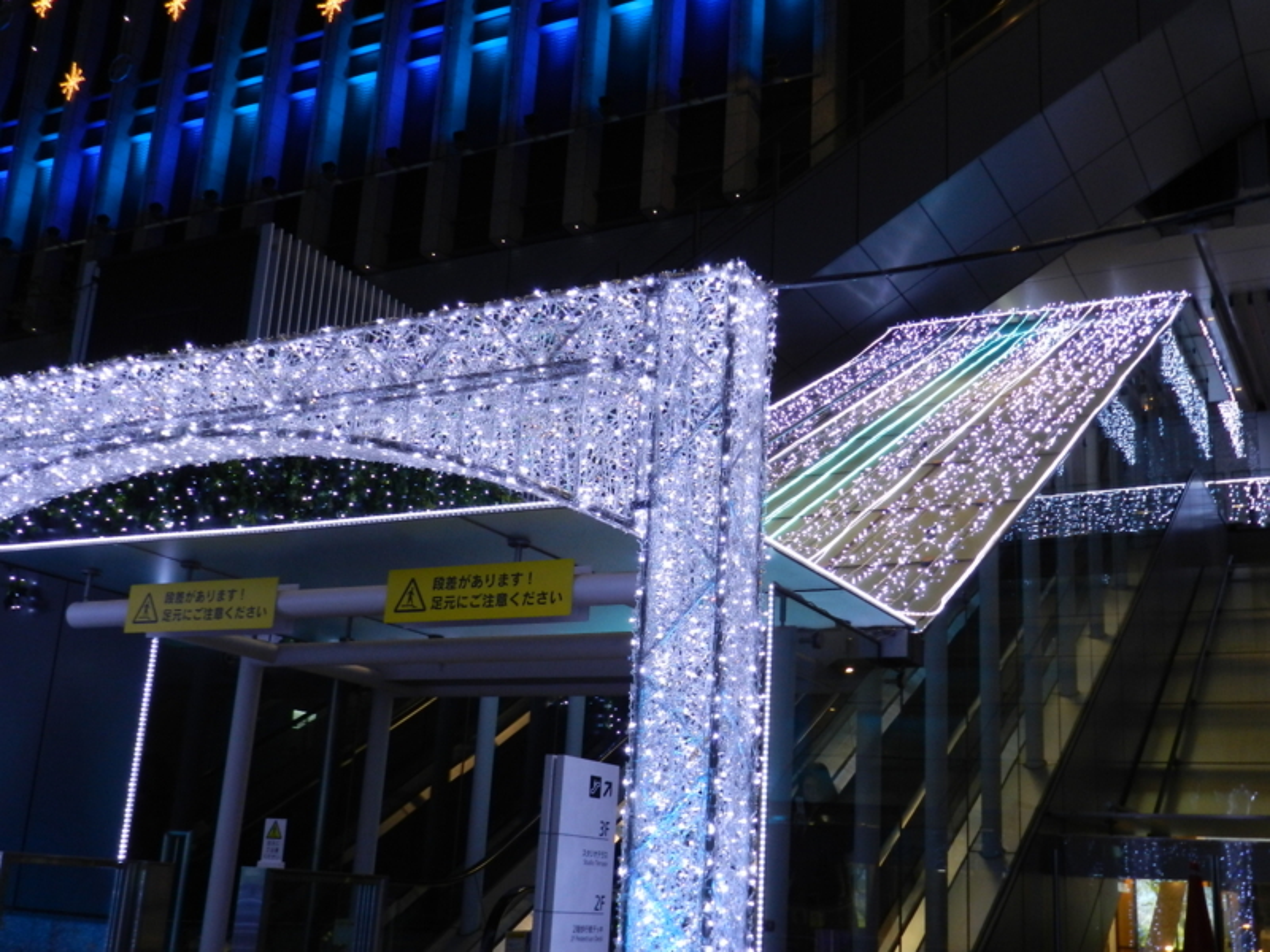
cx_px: 635
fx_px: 1394
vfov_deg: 37.7
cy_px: 476
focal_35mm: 38
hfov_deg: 49.0
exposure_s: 1/30
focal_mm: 6.7
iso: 320
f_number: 4
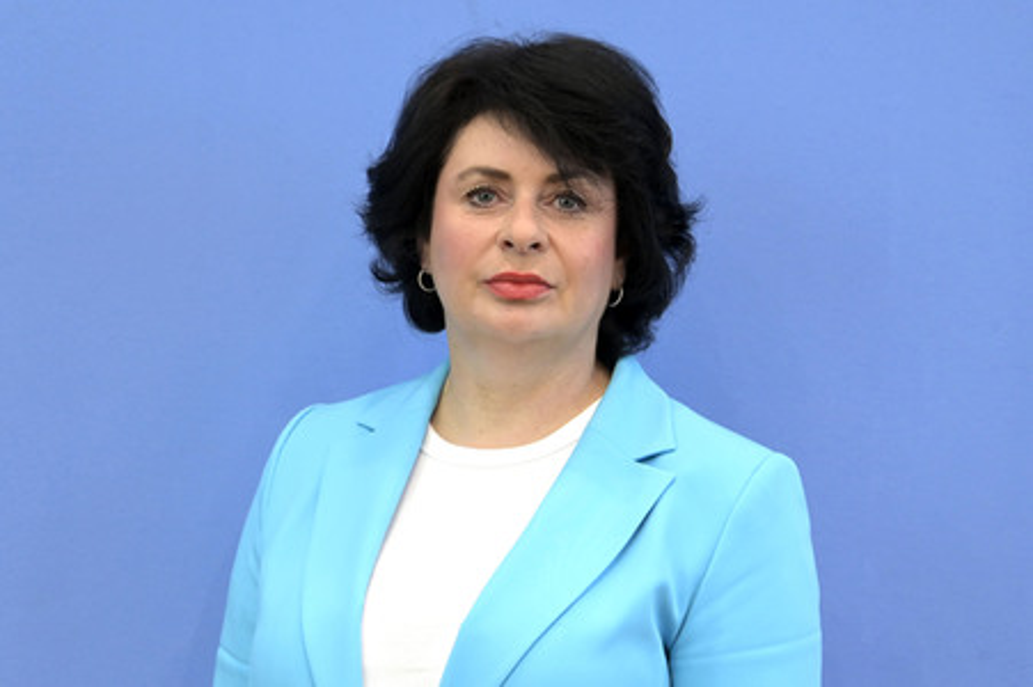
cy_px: 344
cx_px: 516
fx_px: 2638
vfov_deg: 14.8
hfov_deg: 22.2
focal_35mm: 92
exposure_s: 1/500
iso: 4000
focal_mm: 92
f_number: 5.6
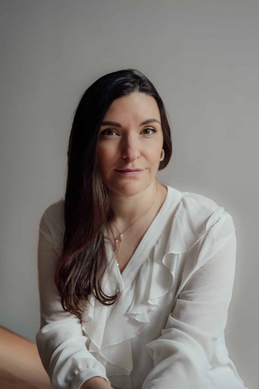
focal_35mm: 50
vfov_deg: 39.6
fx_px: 540
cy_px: 194
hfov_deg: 27.0
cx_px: 130
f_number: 1.8
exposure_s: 1/500
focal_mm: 50
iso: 640
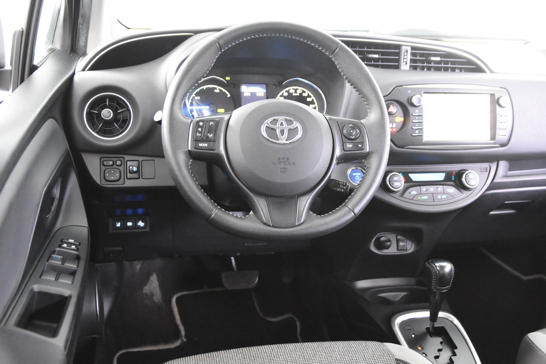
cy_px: 182
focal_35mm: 36
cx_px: 273
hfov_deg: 53.1
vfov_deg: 36.9
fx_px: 546
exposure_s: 1/40
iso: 10000
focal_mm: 24
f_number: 3
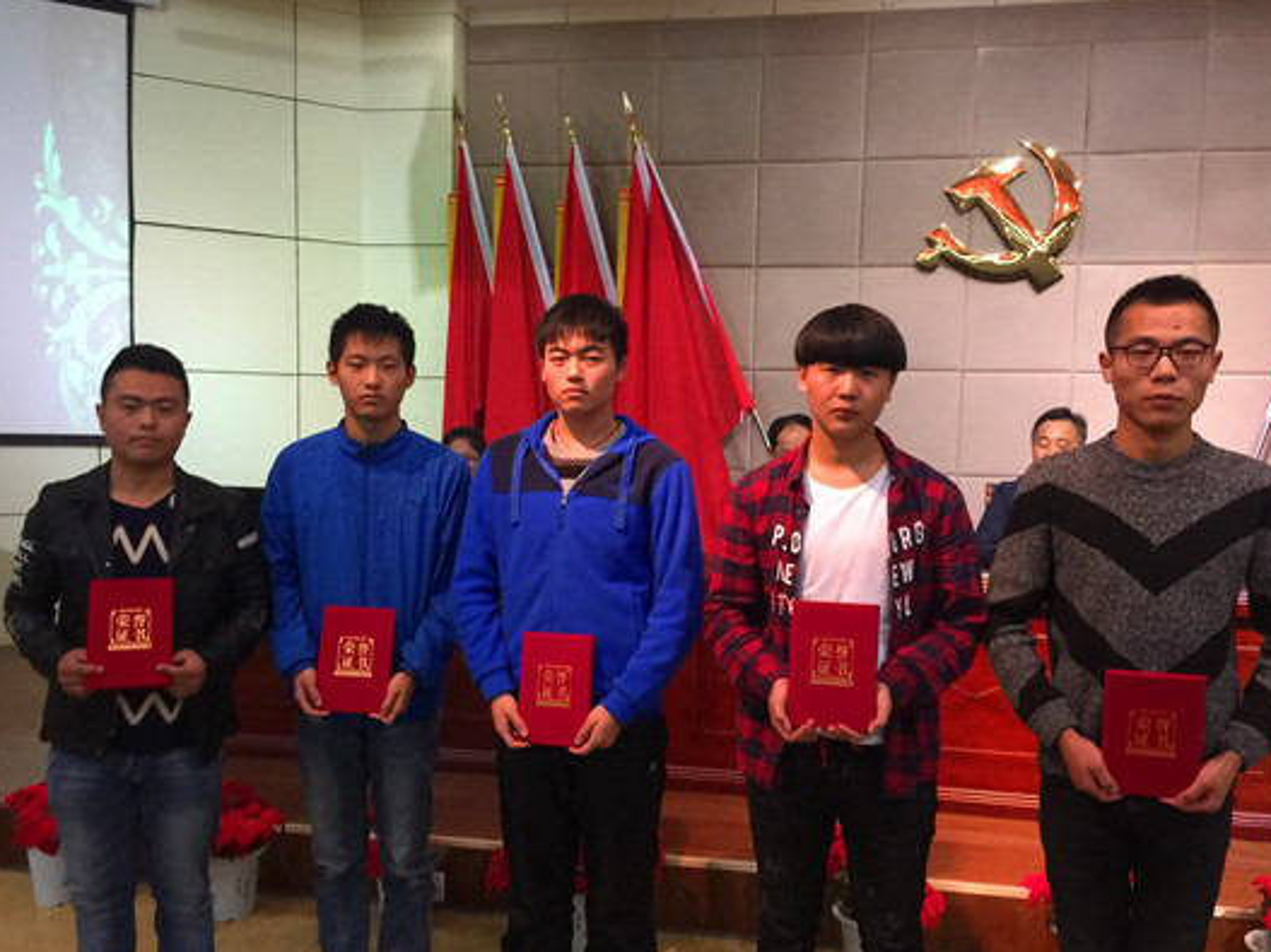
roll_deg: -3.5
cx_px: 637
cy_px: 518
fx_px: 1211
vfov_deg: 42.9
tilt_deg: -6.1
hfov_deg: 55.4
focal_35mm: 33
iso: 100
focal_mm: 4.15
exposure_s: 1/17
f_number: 2.2
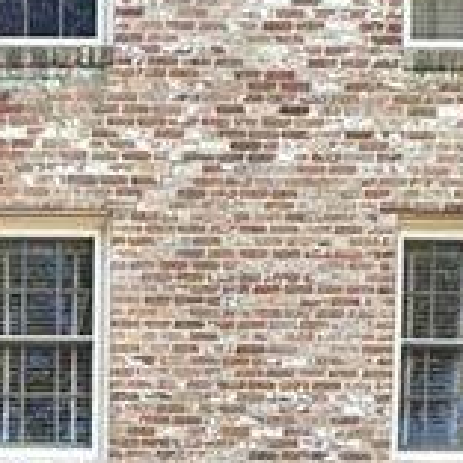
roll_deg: -1.6
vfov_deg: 20.7
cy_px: 810
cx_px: -18
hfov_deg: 26.4
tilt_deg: -1.5
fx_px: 923
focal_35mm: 61
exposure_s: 1/99
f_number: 2.2
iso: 50
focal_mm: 2.22
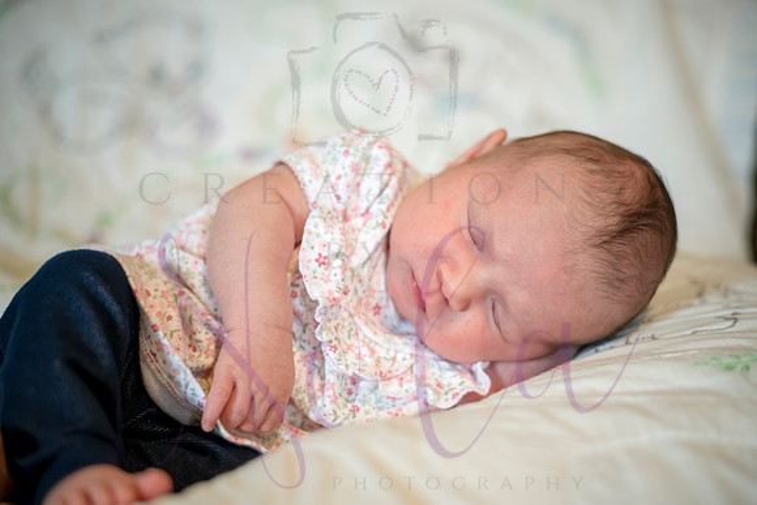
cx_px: 378
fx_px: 1052
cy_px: 252
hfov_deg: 39.6
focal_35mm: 50
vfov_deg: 27.0
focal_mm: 50
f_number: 2.2
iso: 800
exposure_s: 1/100
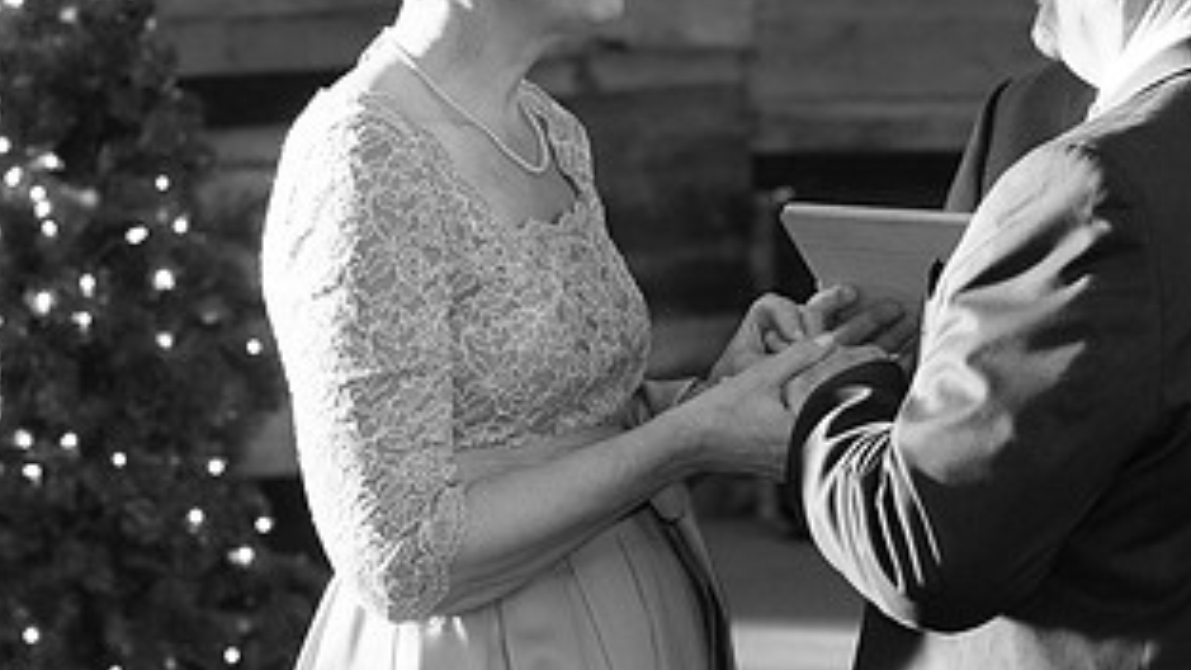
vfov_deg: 6.2
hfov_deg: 11.0
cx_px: 698
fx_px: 6189
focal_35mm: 196
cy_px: 184
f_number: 3.5
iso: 500
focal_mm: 85
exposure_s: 1/160
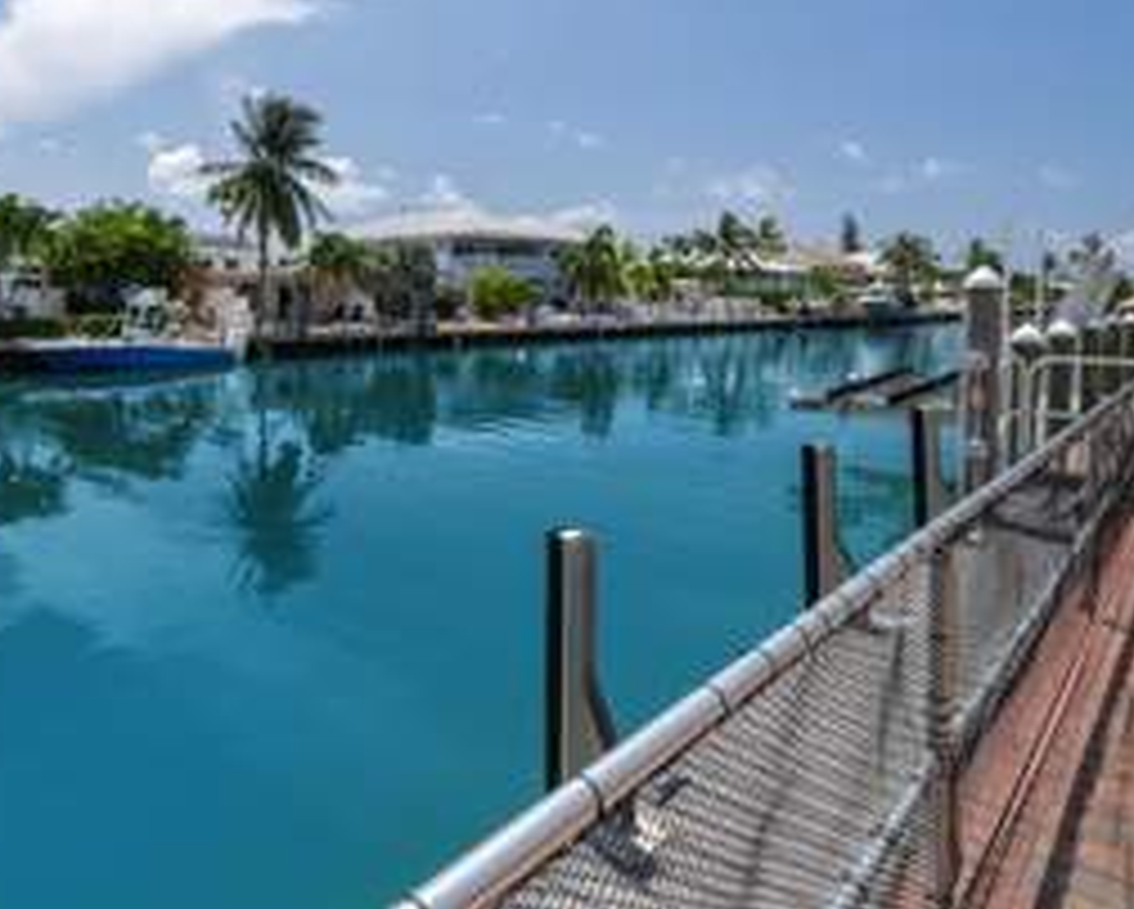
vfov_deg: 56.1
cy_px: 338
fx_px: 840
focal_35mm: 25
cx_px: 436
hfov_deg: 67.2
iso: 320
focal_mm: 14
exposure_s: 1/500
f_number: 9
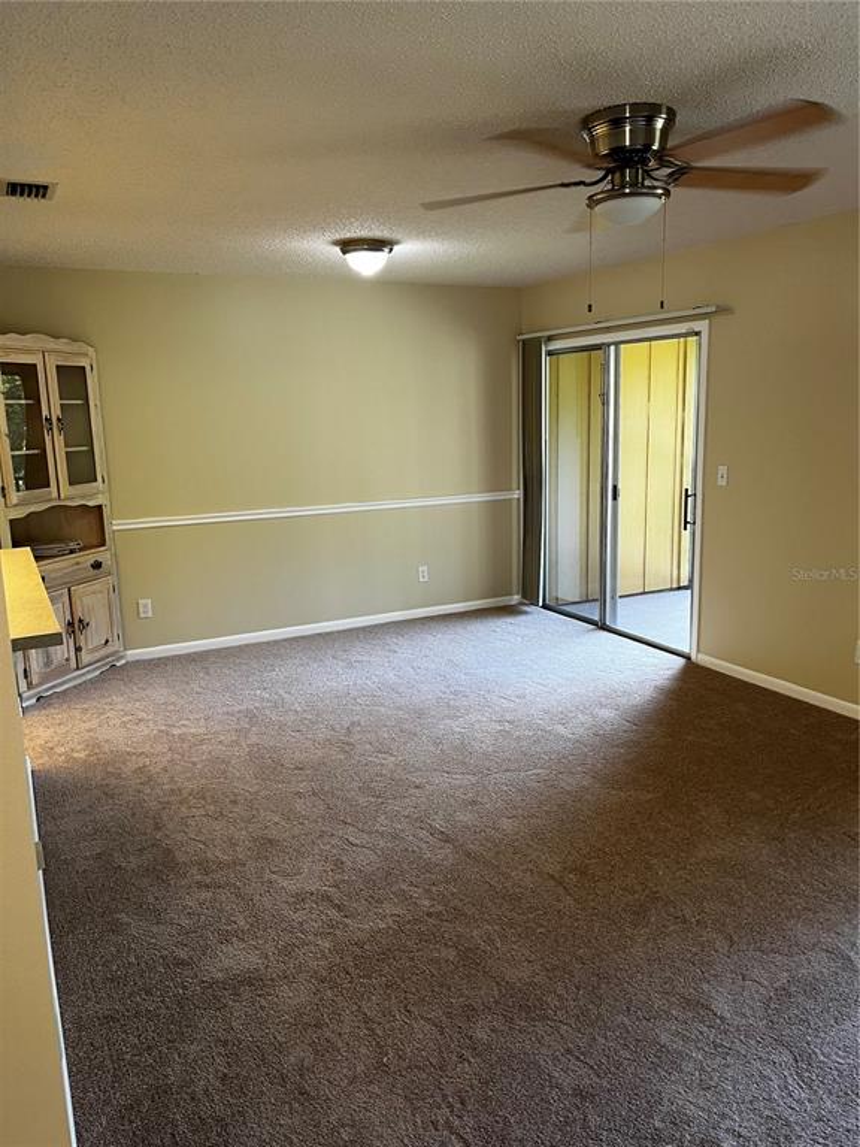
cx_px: 430
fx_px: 861
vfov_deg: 67.3
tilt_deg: -11.1
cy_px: 574
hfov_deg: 53.1
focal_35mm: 26
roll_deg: +1.3
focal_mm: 5.7
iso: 125
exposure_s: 1/60
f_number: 1.5
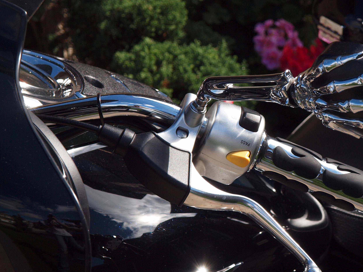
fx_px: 1825
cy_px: 121
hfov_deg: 11.3
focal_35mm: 174
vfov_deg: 8.5
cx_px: 287
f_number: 7.1
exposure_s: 1/400
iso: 200
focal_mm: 54
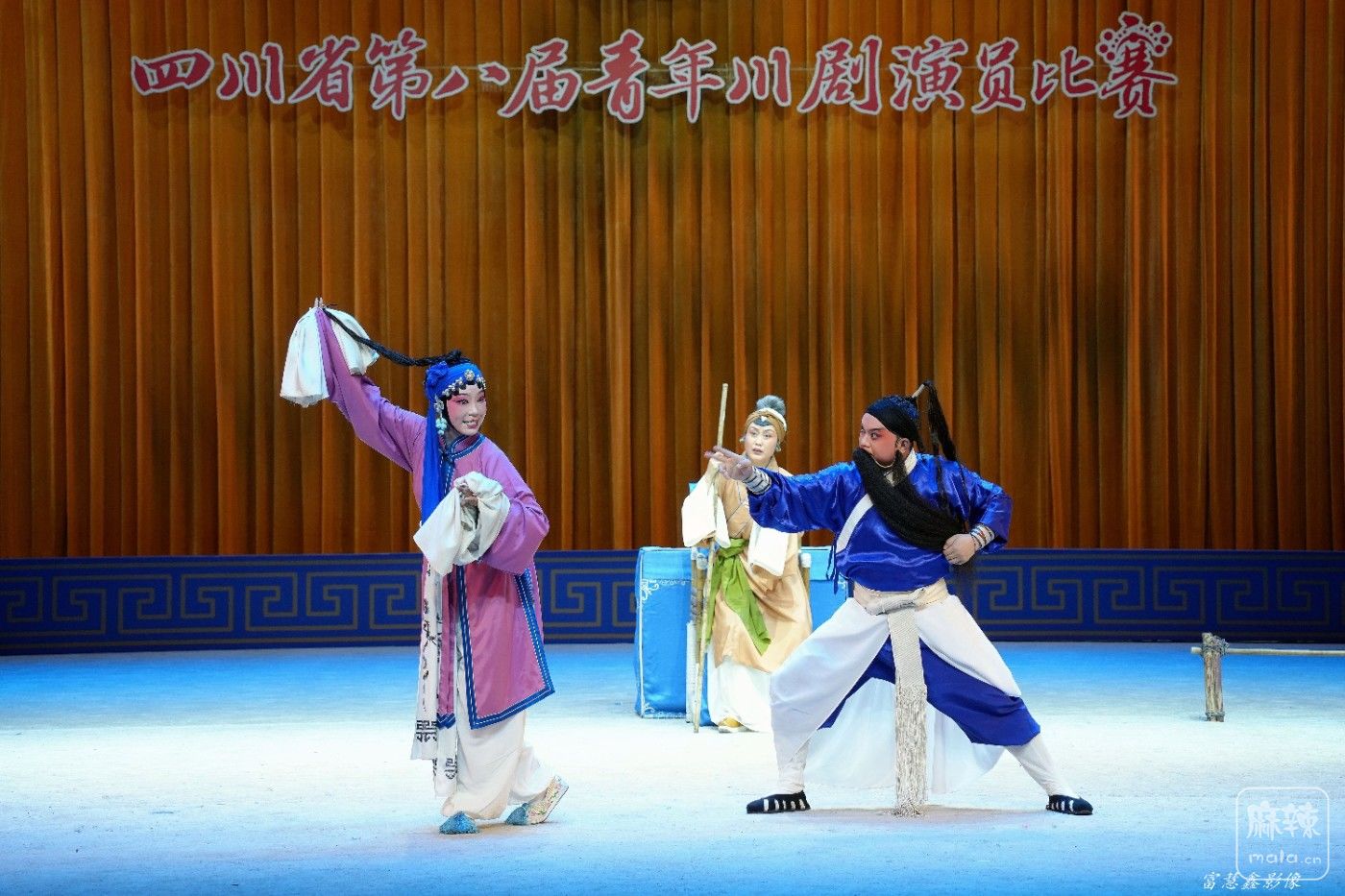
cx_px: 672
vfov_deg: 15.5
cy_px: 448
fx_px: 3287
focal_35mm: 88
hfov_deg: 23.1
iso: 640
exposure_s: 1/160
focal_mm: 88
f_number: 5
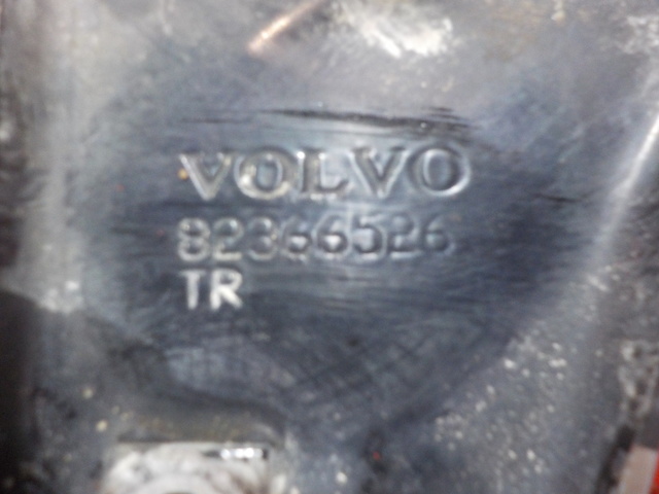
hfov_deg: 60.0
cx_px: 330
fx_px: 571
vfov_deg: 46.8
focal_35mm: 30
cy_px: 247
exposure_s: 1/10
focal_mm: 4.1
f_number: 3.3
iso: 400
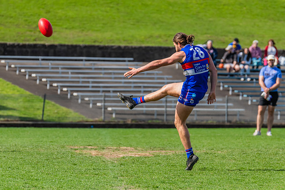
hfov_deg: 5.1
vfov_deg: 3.4
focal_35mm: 401
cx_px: 128
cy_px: 88
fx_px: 3174
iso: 800
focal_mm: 330
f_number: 7.1
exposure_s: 1/1600
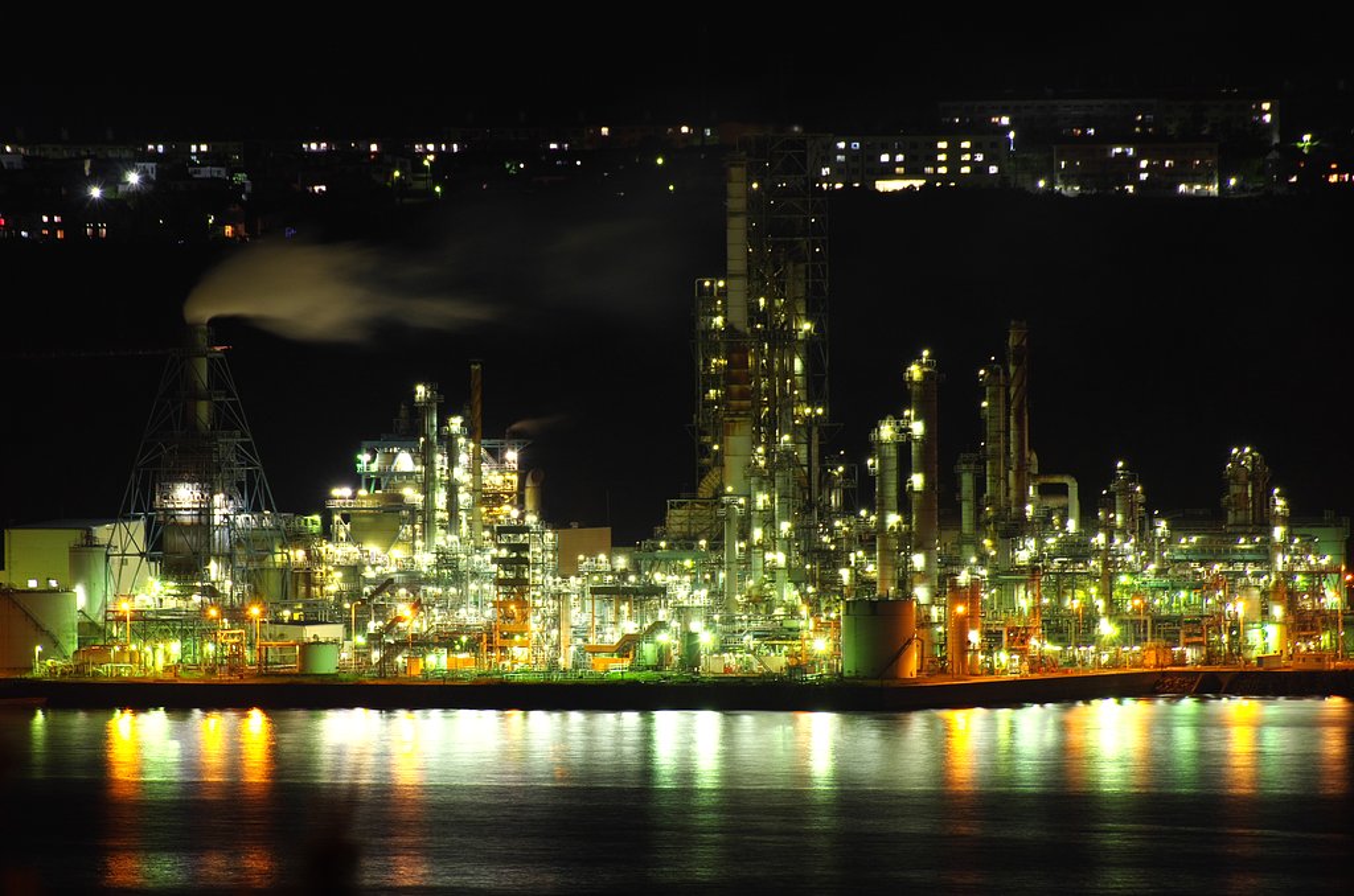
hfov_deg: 4.6
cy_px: 448
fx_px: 16888
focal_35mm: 450
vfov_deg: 3.0
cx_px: 677
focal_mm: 300
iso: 200
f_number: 7.1
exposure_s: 4
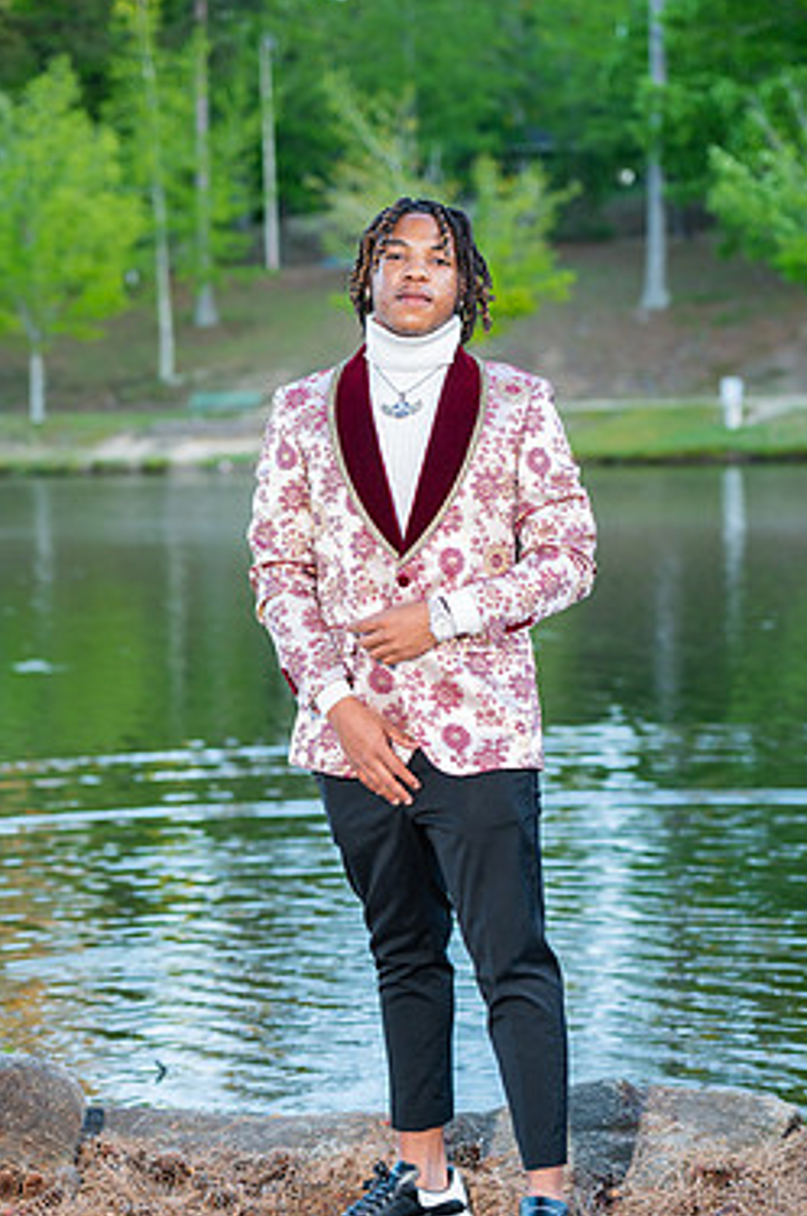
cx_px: 459
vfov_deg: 24.2
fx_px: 2832
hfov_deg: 16.2
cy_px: 713
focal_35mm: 84
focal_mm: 70
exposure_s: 1/200
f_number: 2.8
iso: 320
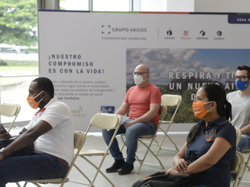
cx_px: 197
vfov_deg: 15.4
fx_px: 693
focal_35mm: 96
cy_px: 127
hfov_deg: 20.2
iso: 800
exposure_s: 1/160
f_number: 4.5
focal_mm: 60
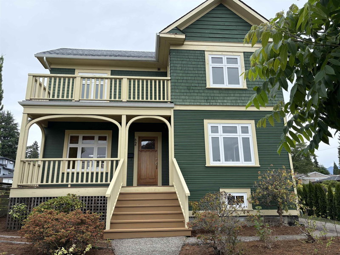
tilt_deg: +15.2
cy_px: 128
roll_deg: +0.6
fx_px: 255
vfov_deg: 53.1
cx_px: 170
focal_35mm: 26
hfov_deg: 67.3
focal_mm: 5.96
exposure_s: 1/1587
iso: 64
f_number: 1.6
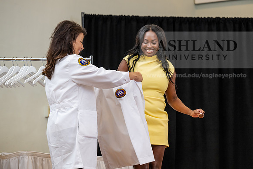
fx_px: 879
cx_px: 126
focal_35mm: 125
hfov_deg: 16.4
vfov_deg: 11.0
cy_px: 84
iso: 1600
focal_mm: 125
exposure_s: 1/200
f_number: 3.5
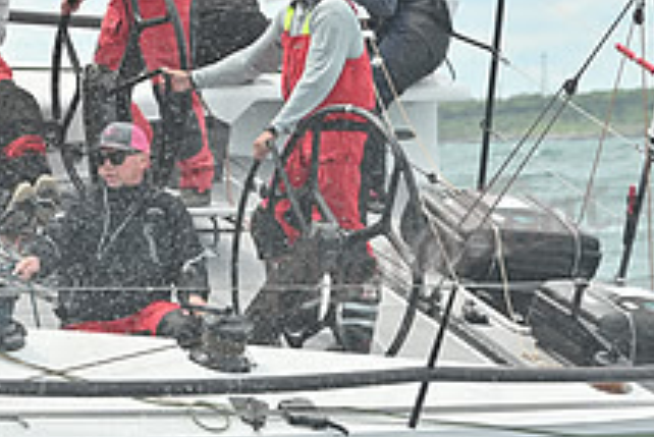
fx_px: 4926
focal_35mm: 271
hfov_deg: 7.6
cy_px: 124
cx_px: 104
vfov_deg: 5.1
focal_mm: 100
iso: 250
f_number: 5.6
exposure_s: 1/1250
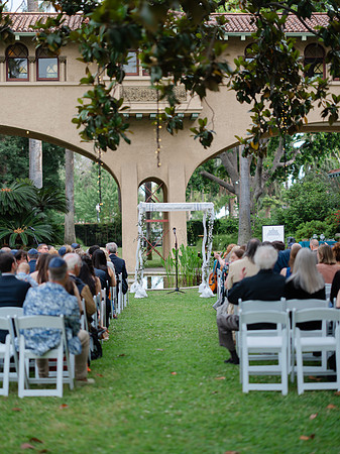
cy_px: 227
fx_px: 826
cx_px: 170
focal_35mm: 63
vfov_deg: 30.7
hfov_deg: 23.3
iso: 80
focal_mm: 80
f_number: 1.7
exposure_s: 1/640
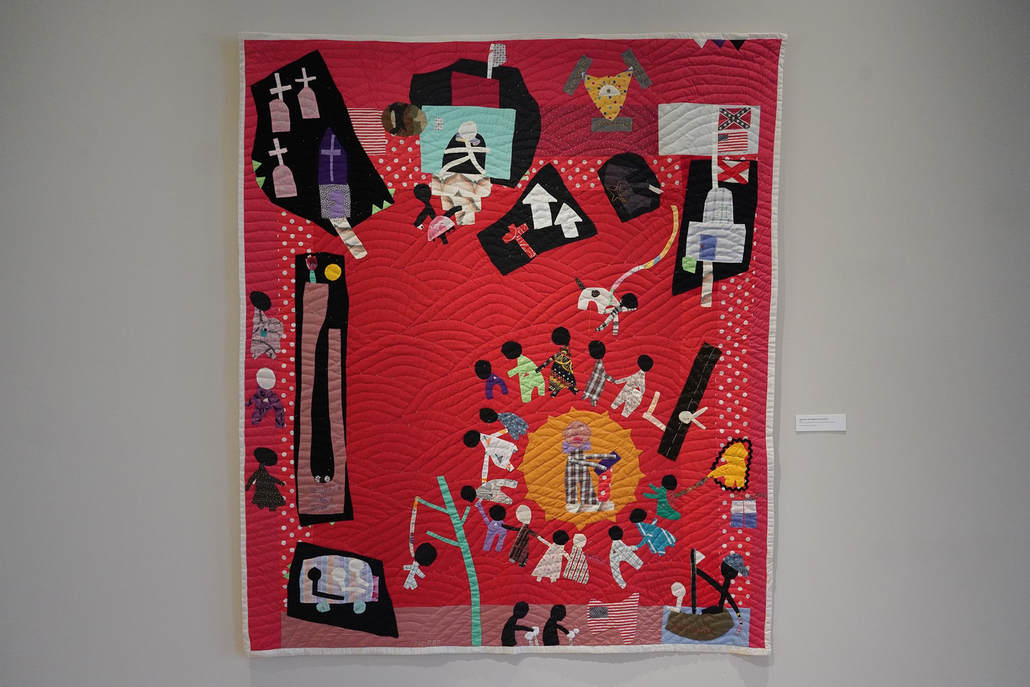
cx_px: 515
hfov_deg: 60.3
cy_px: 344
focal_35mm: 31
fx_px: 887
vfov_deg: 42.3
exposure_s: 1/100
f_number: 6.3
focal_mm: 31
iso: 6400
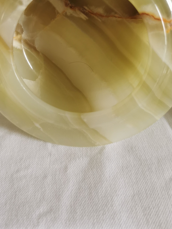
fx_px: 232
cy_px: 83
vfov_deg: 51.9
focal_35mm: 35
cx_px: 70
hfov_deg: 40.5
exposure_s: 1/60
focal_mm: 5.56
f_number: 1.6
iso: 160
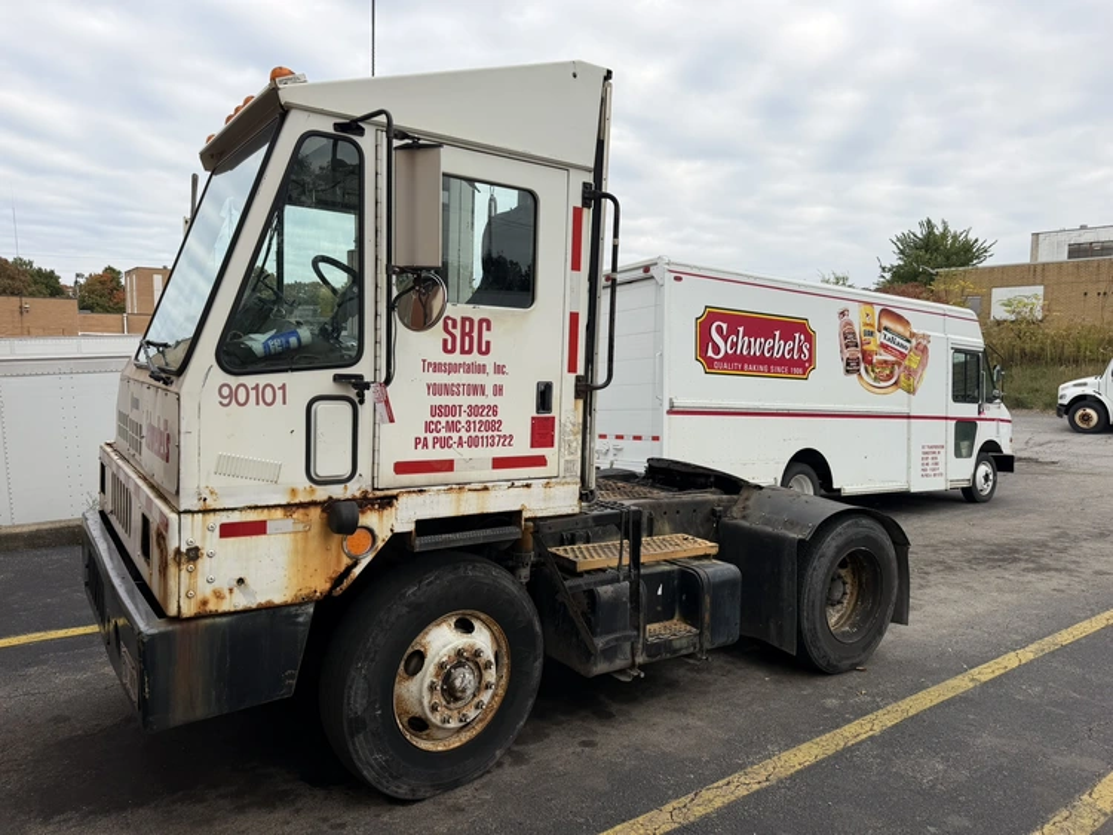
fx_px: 772
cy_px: 418
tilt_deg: -5.4
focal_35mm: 24
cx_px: 556
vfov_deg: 56.8
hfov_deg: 71.6
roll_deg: -0.3
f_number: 1.78
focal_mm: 6.76
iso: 80
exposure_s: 1/1292
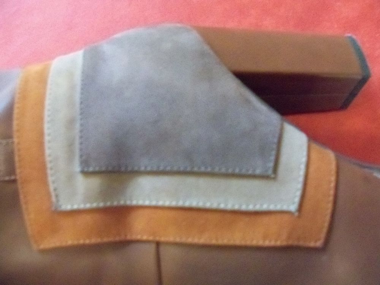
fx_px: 384
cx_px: 190
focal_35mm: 35
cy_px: 142
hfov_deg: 52.6
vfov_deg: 40.7
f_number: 3.5
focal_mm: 6.2
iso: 2000
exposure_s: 1/40
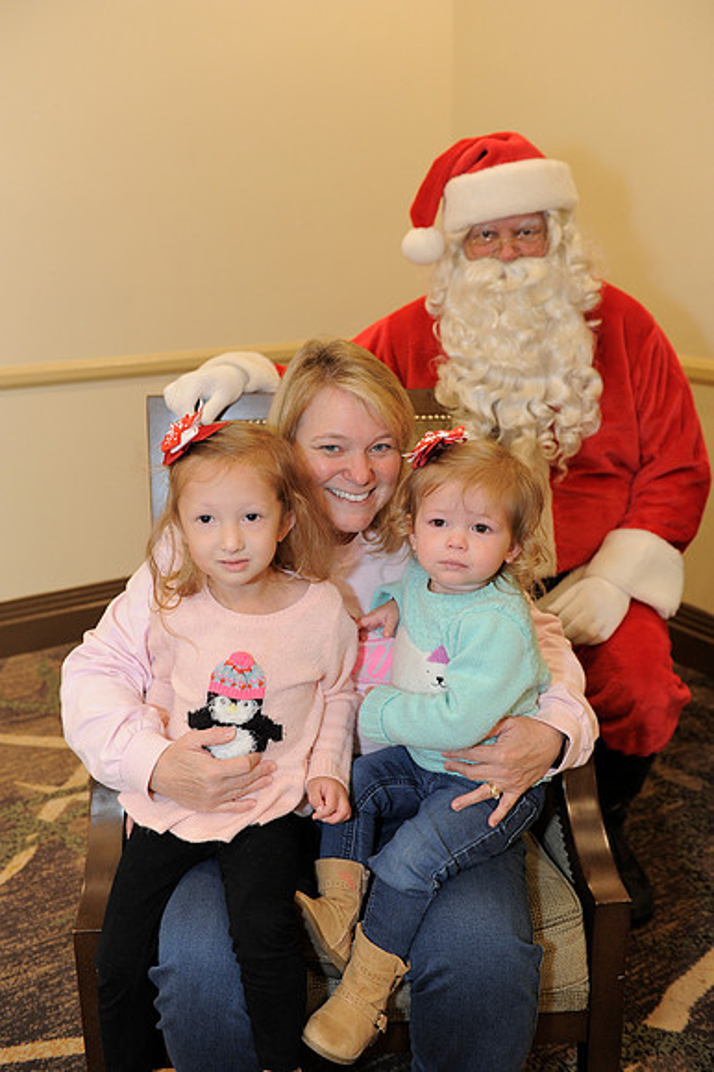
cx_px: 357
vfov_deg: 54.5
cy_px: 536
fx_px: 1042
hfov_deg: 37.8
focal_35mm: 35
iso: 1600
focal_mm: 35
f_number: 4
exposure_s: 1/100
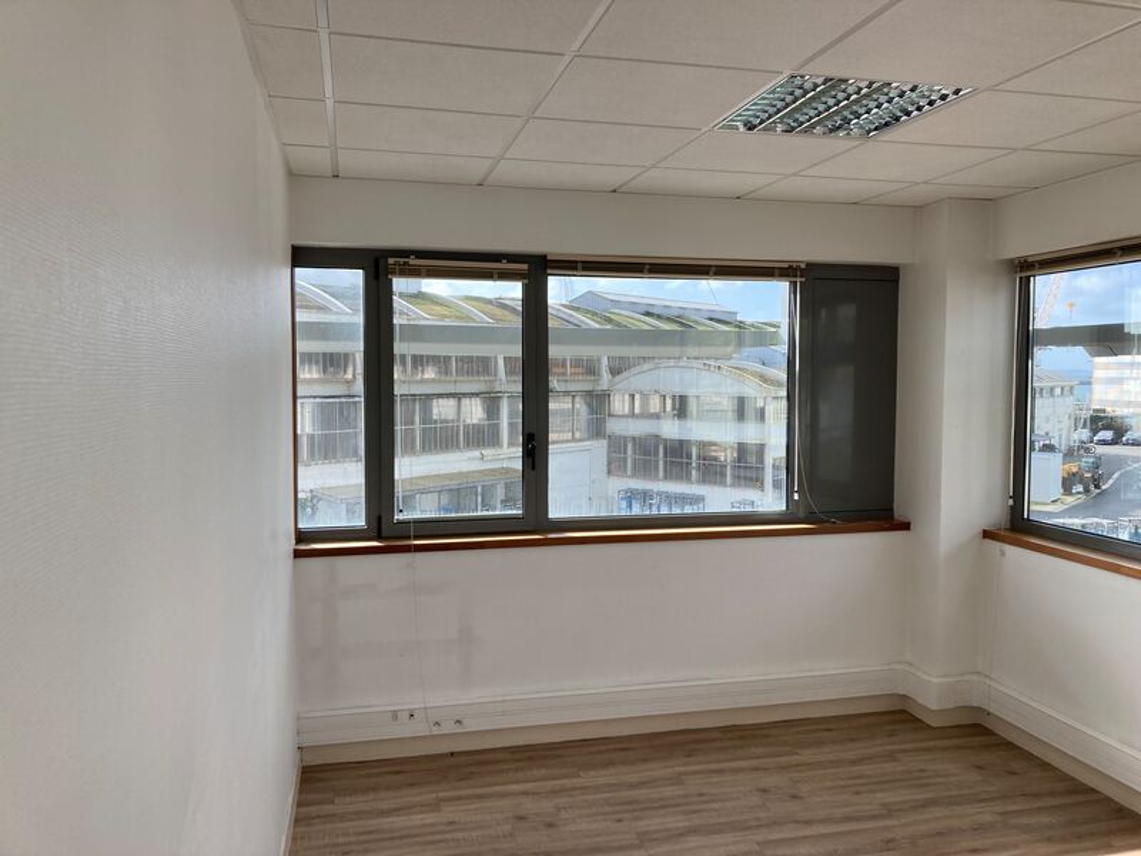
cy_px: 428
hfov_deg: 63.4
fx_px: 923
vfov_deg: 49.7
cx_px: 570
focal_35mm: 28
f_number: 1.8
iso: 20
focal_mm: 3.99
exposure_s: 1/378
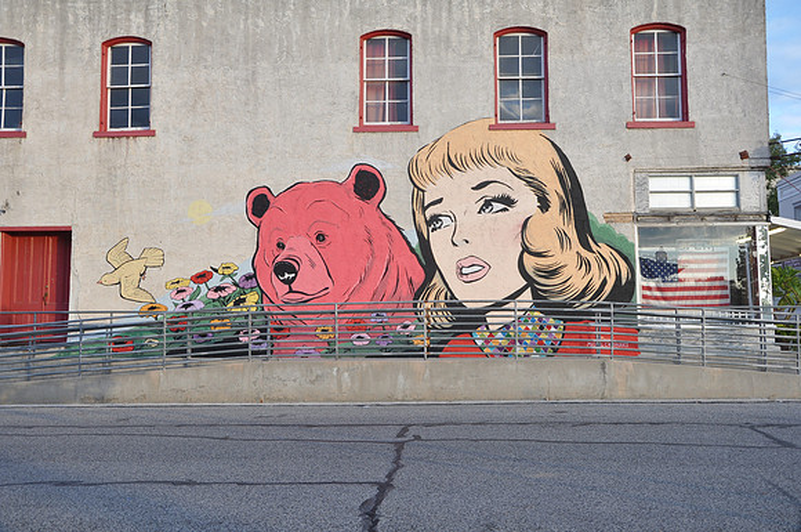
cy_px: 266
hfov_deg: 57.3
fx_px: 733
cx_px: 400
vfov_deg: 39.9
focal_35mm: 33
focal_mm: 22
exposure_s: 1/50
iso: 200
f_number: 7.1
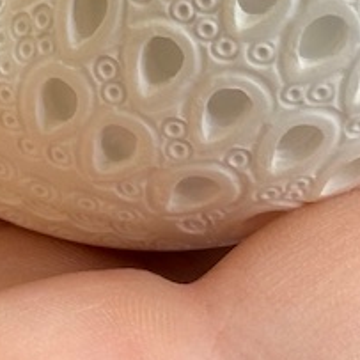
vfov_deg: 6.4
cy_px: -215
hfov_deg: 6.5
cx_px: -151
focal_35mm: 268
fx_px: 3153
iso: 64
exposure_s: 1/431
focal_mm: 6.86
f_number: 1.78
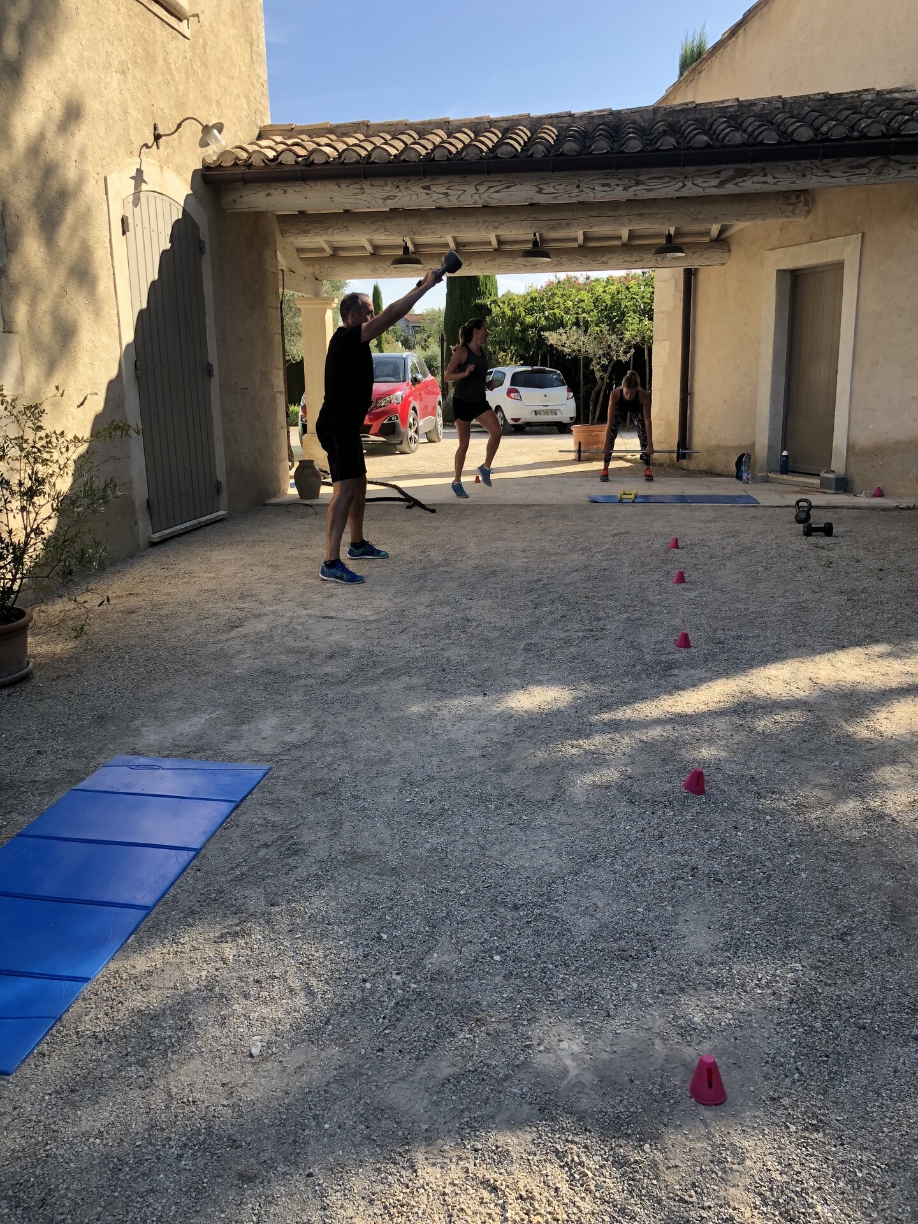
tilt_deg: -11.2
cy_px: 612
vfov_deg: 63.4
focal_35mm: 28
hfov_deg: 49.7
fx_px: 990
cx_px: 459
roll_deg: +1.4
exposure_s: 1/333
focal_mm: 4
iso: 20
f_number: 1.8
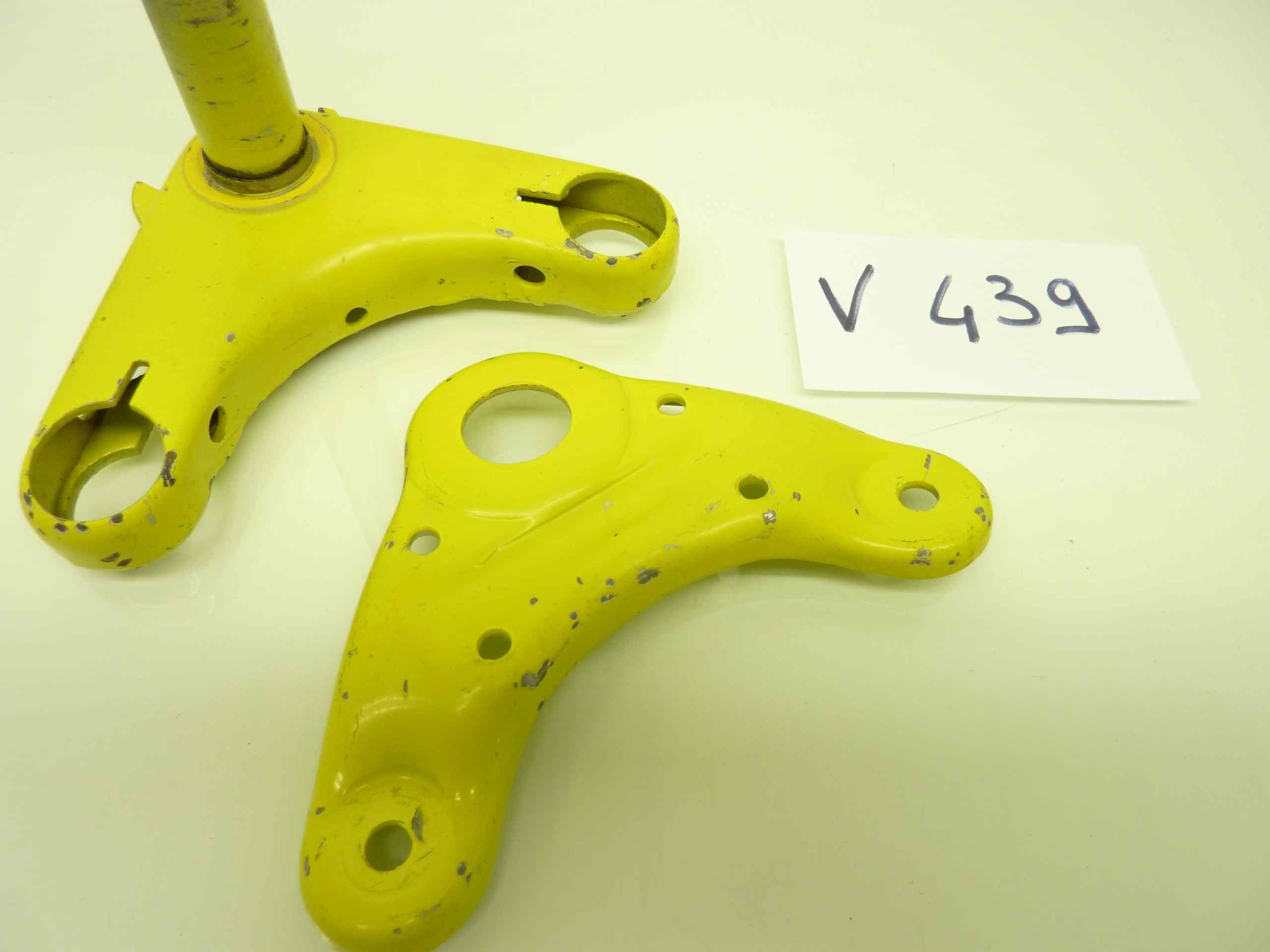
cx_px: 635
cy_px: 476
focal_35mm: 25
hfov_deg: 69.4
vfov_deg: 54.9
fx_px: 917
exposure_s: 1/25
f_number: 3.3
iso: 80
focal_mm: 4.1
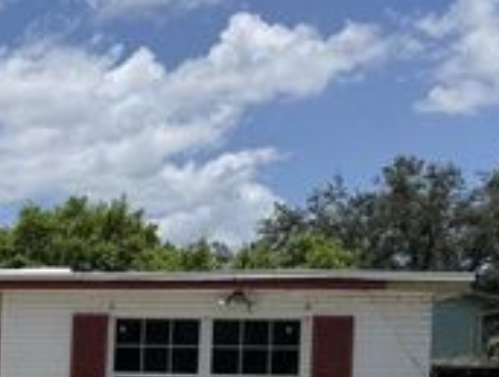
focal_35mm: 70
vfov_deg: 20.1
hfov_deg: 24.5
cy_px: 419
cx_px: -134
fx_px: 1011
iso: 80
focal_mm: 6.76
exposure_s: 1/7353
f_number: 1.78
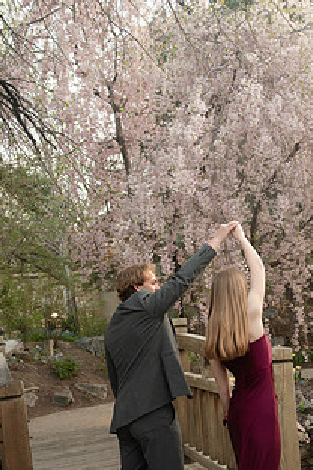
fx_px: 639
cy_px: 298
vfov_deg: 40.0
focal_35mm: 49
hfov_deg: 27.5
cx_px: 173
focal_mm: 34
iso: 800
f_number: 5.6
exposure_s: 1/125
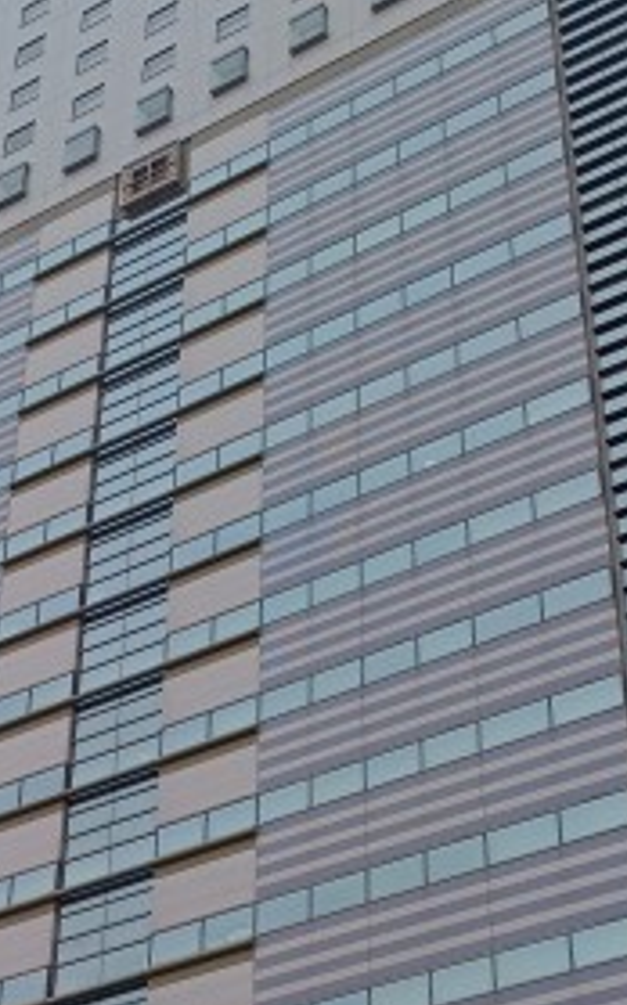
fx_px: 1917
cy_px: 915
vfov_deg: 28.2
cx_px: 306
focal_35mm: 70
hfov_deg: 18.6
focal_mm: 6.14
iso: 50
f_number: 1.65
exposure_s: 1/266
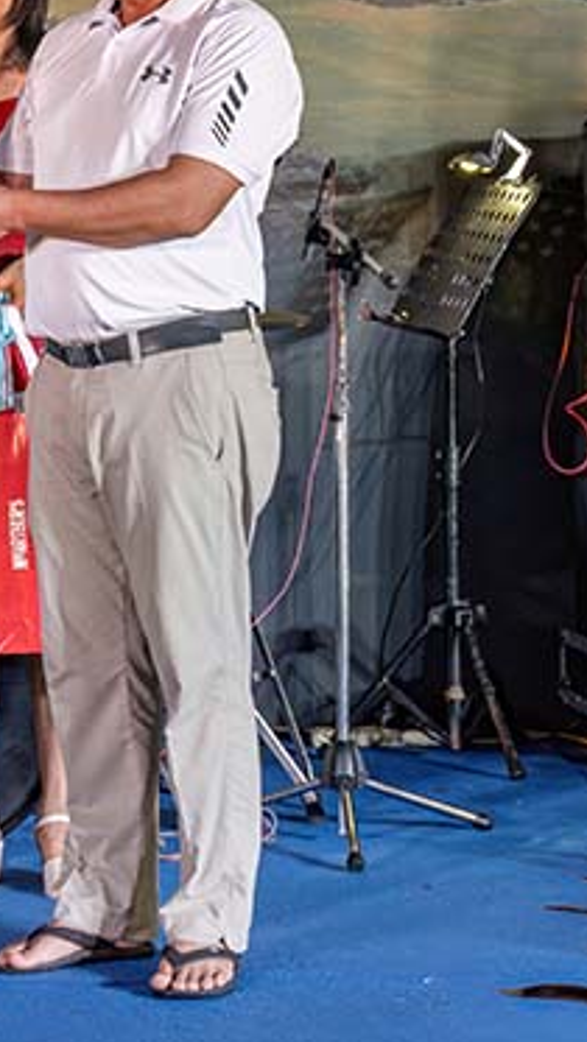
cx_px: -154
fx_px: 3429
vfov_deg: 17.1
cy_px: 168
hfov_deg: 9.6
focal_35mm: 124
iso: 1250
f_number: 5.6
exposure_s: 1/200
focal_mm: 46
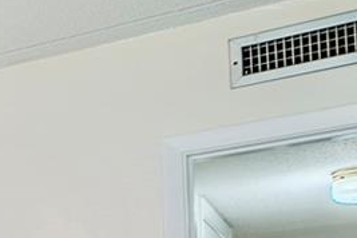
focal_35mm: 96
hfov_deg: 13.9
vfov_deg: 13.0
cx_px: -531
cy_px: 419
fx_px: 952
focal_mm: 16
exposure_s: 1/500
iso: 100
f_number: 2.8
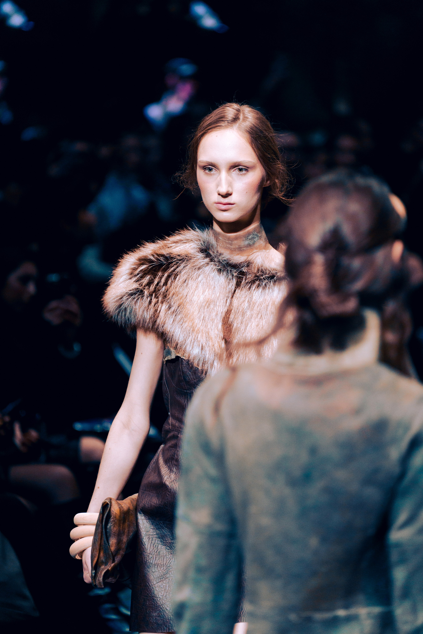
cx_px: 212
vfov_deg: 13.7
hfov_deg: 9.1
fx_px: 2644
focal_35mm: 150
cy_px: 317
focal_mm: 150
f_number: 2.8
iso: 2000
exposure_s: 1/320
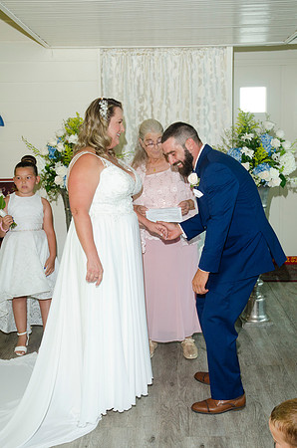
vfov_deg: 42.4
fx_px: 578
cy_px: 224
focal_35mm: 46
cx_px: 148
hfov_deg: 28.8
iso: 400
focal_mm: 31
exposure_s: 1/125
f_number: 5.6
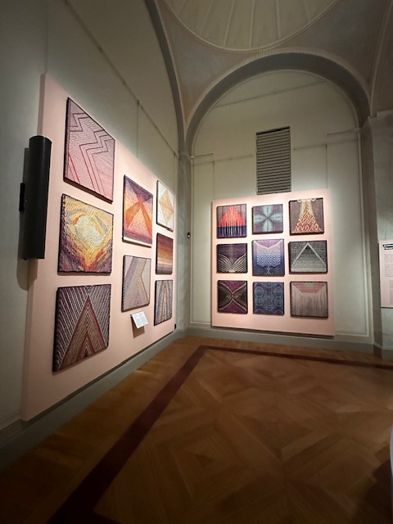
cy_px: 262
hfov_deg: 85.7
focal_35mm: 14
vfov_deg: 102.1
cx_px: 196
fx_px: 212
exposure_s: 1/48
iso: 1250
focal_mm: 2.22
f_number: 2.2
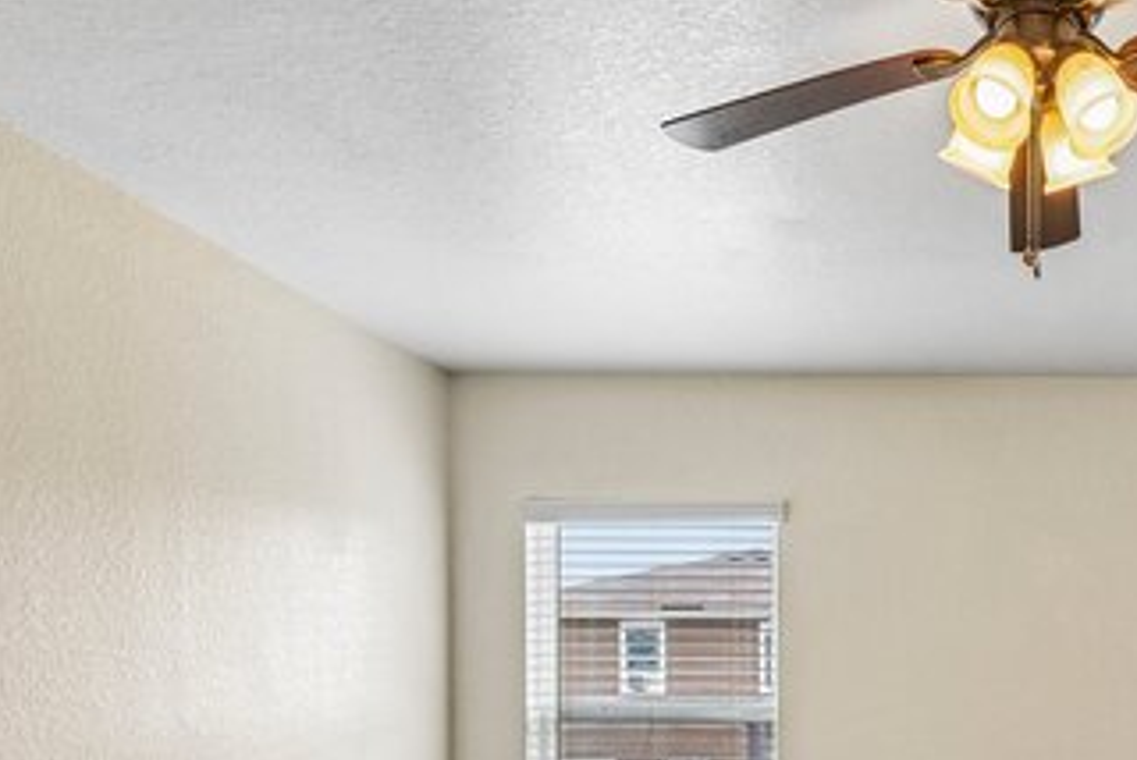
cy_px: 726
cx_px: 1048
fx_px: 1075
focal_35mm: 34
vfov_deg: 35.9
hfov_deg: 49.0
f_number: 8
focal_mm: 17
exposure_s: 1/20
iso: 720
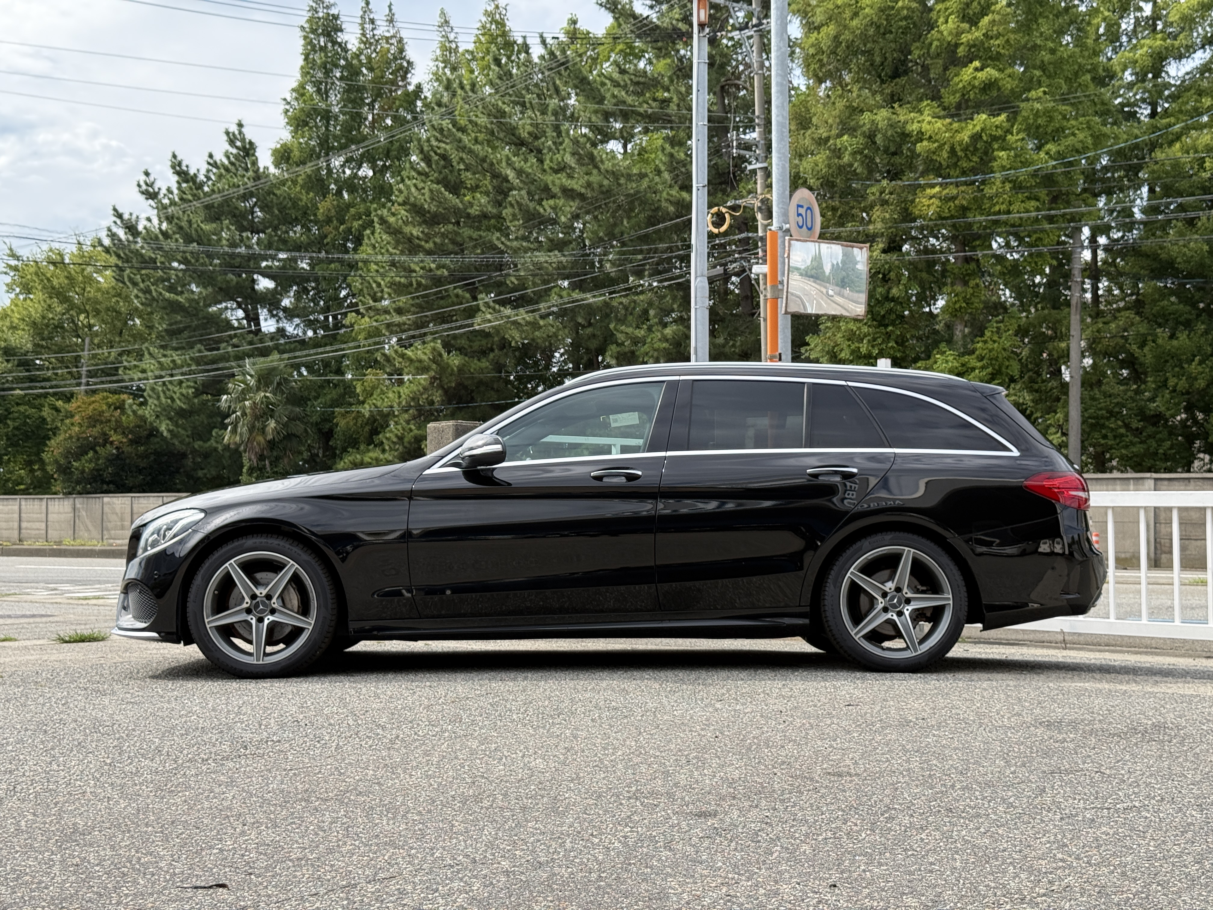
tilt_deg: +2.2
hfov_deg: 39.7
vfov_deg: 30.3
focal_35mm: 48
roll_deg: +0.2
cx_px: 606
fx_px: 1682
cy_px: 455
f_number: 1.78
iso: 64
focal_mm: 6.76
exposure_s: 1/1931
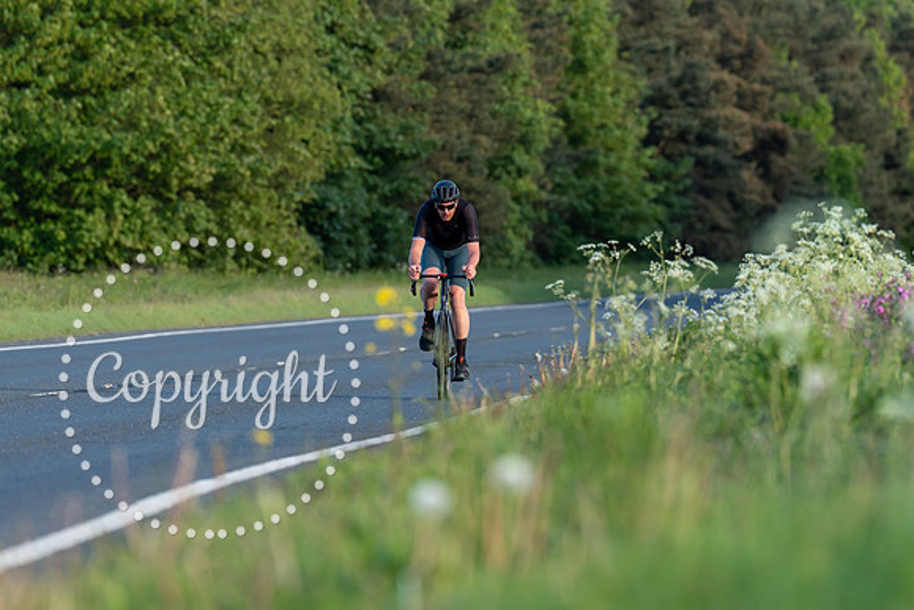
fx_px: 8244
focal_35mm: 325
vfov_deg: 4.2
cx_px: 444
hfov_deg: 6.3
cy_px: 207
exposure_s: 1/1000
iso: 640
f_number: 3.5
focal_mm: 200
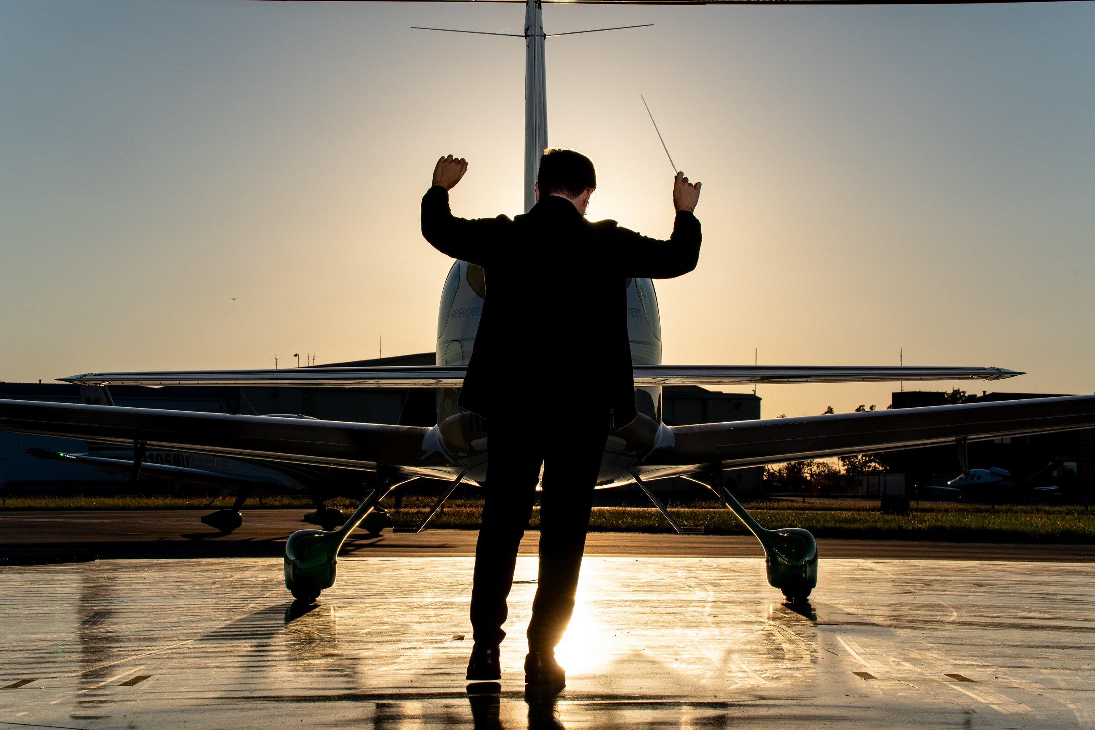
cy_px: 365
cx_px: 543
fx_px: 2624
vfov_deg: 15.8
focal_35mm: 86
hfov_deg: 23.6
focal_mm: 85
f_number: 11
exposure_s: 1/800
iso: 100
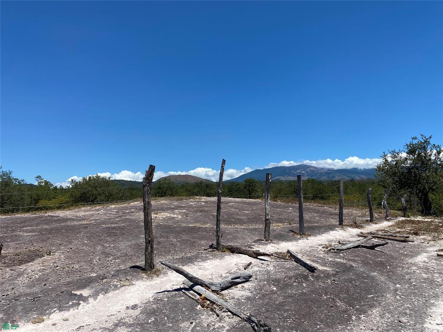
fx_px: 333
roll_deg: +0.9
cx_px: 222
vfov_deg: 53.1
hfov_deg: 67.3
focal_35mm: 26
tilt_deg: +6.8
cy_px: 166
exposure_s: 1/4115
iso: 32
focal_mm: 4.25
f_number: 1.8
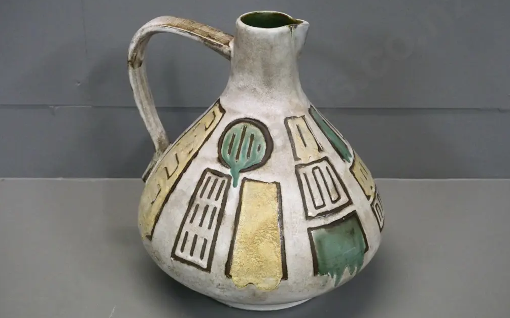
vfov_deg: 24.0
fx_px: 751
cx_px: 259
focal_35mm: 54
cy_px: 150
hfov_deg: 37.5
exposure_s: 1/160
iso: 3200
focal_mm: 25
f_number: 5.6
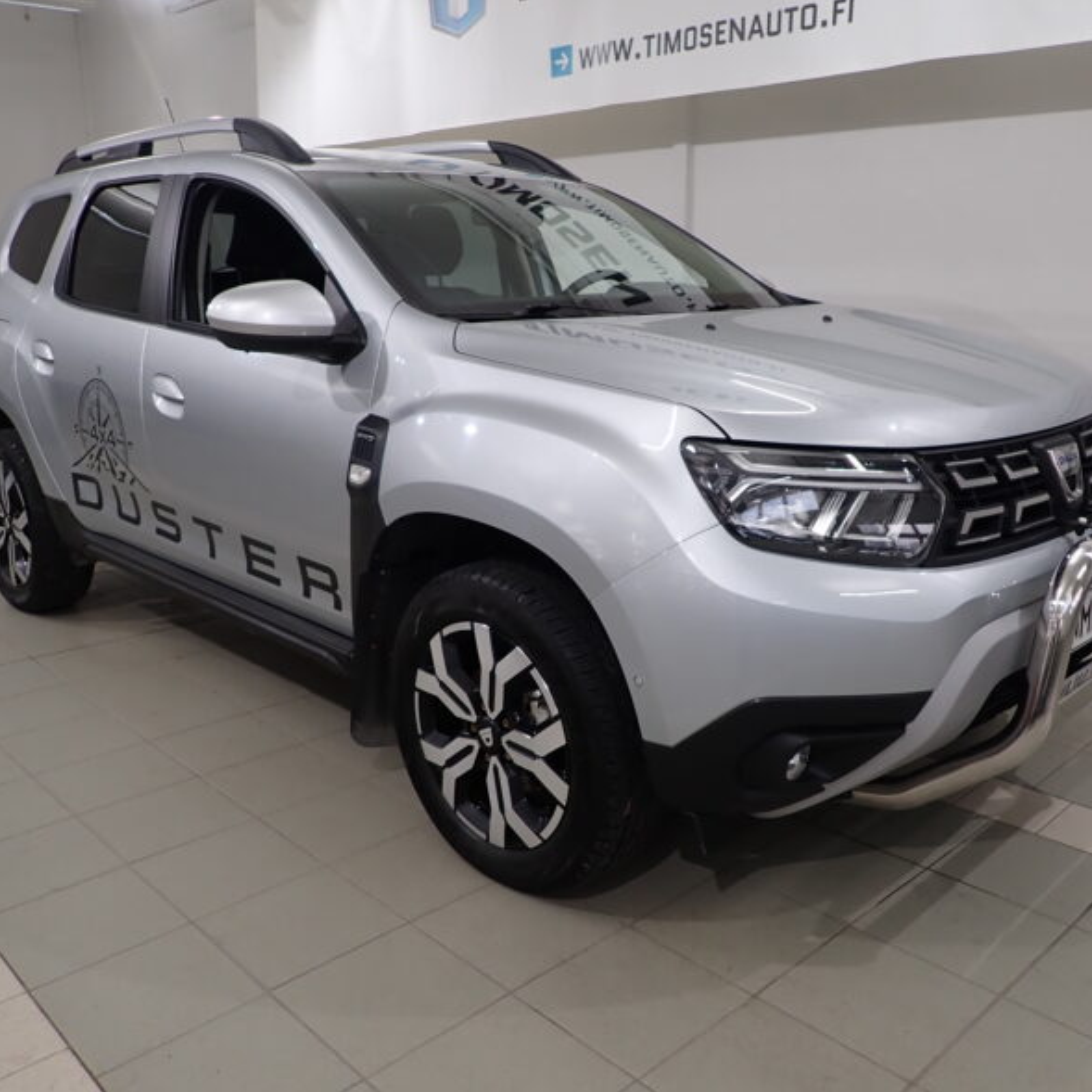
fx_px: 1071
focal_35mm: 30
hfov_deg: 54.0
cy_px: 538
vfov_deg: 54.0
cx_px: 588
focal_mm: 4.5
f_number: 2
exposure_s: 1/60
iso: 100
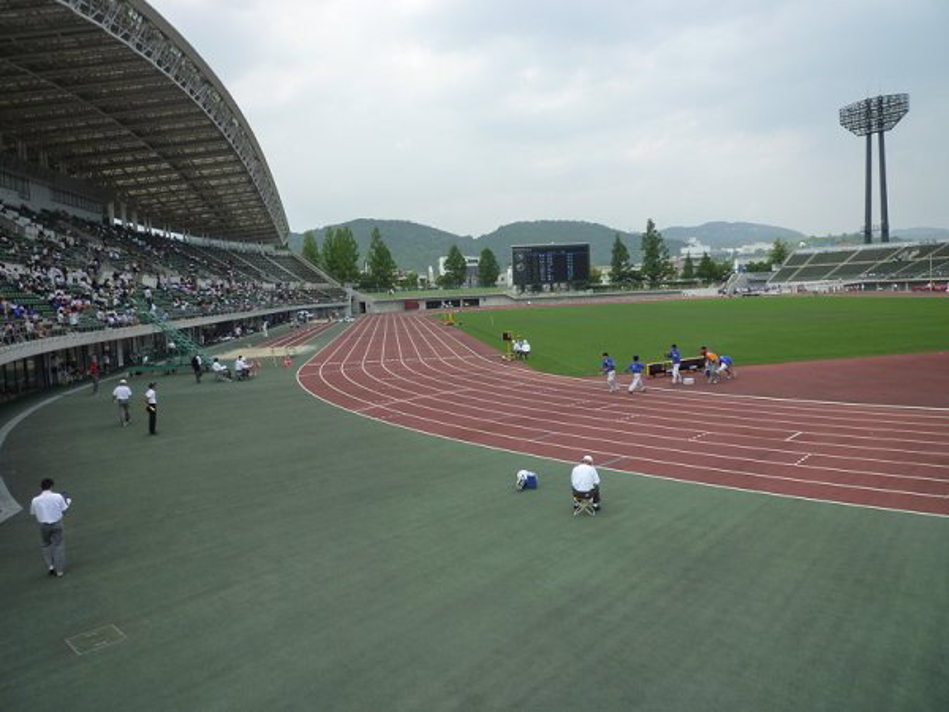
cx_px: 474
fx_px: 740
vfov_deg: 51.4
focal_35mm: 27
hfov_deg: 65.3
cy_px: 356
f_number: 3.2
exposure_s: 1/500
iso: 125
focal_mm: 4.7
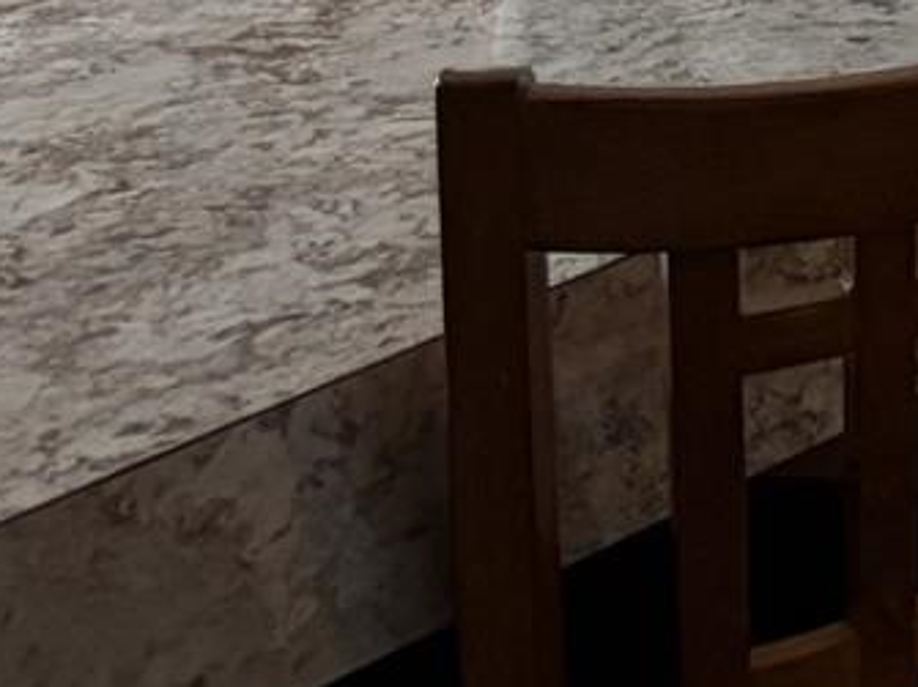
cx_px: 1913
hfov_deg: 11.1
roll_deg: +1.9
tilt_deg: -4.8
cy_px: -1078
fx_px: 4215
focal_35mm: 159
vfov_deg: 8.4
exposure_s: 1/122
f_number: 1.6
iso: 125
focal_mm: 5.96
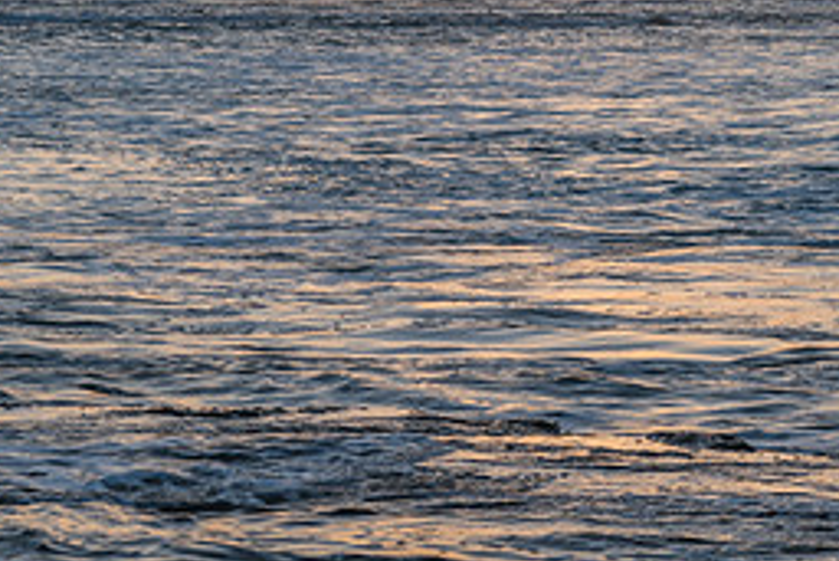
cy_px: -51
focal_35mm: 226
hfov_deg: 9.1
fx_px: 5270
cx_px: 692
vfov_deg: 6.1
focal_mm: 98
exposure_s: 1/20
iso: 31
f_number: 11
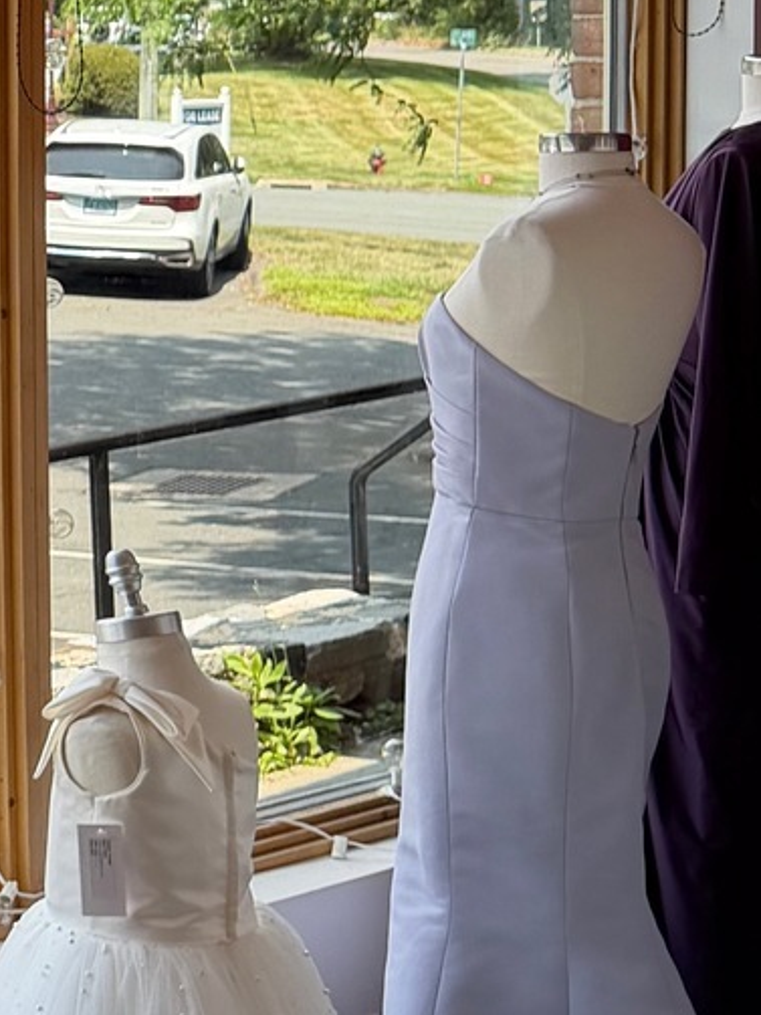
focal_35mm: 110
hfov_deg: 11.6
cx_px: -906
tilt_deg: -5.0
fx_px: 3226
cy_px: 353
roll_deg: +1.4
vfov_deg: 17.8
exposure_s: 1/992
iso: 80
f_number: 1.78
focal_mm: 6.76
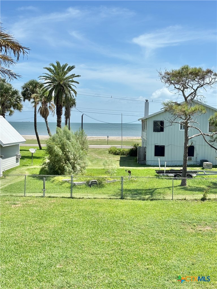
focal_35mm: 52
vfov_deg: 36.8
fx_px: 435
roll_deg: -1.1
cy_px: 144
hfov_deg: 28.0
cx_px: 108
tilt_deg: -3.6
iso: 40
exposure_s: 1/3205
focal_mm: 5.96
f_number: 1.6
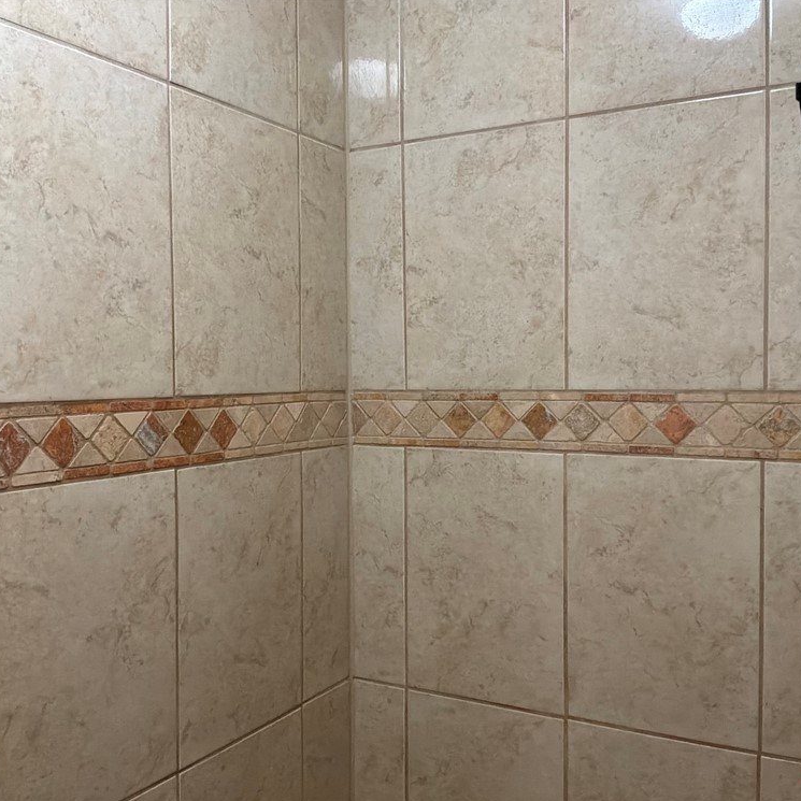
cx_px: 419
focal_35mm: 34
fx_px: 890
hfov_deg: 48.4
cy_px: 409
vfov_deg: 48.4
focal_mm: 3
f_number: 1.8
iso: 200
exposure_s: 1/60
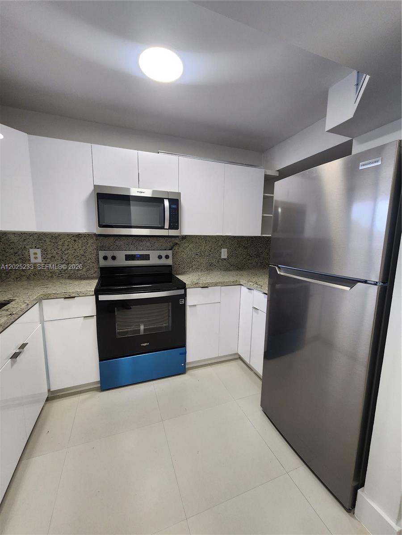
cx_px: 201
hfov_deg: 89.9
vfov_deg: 106.2
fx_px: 201
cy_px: 268
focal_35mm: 13
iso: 125
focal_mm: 2.2
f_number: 2.2
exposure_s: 1/60
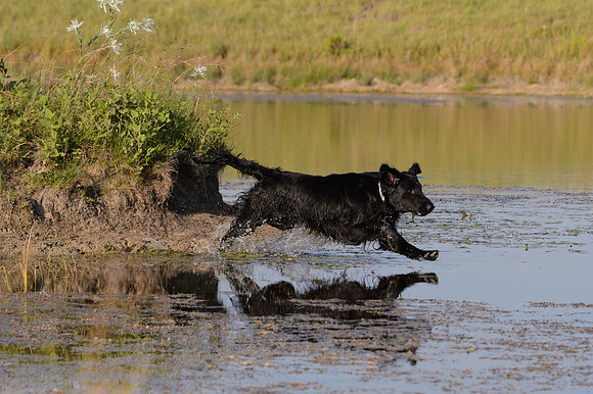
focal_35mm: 248
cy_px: 244
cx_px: 368
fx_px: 4084
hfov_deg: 8.3
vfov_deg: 5.5
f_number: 8
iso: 720
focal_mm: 200
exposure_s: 1/1600
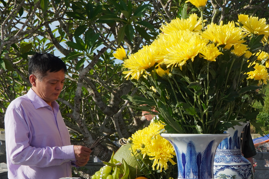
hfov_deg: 27.6
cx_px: 232
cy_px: 151
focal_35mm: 71
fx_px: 531
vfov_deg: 18.9
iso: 100
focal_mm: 21
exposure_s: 1/160
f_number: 9
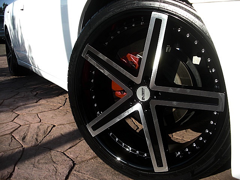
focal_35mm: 36
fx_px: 250
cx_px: 120
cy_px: 90
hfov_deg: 51.4
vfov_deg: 39.7
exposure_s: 1/400
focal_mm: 6.3
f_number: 2.8
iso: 50
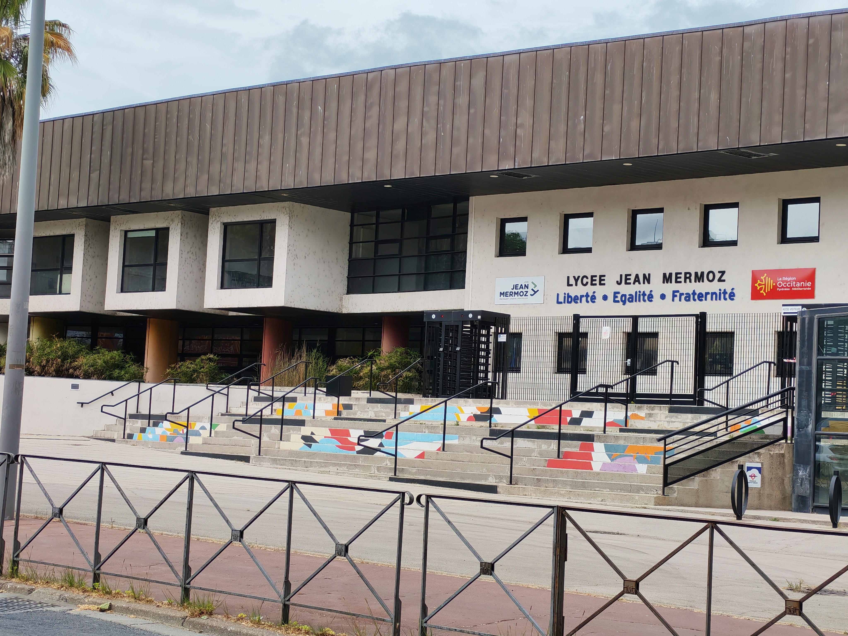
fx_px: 1641
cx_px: 424
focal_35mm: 67
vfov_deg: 21.9
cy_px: 318
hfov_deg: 29.0
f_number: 1.9
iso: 50
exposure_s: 1/790
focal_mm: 6.12
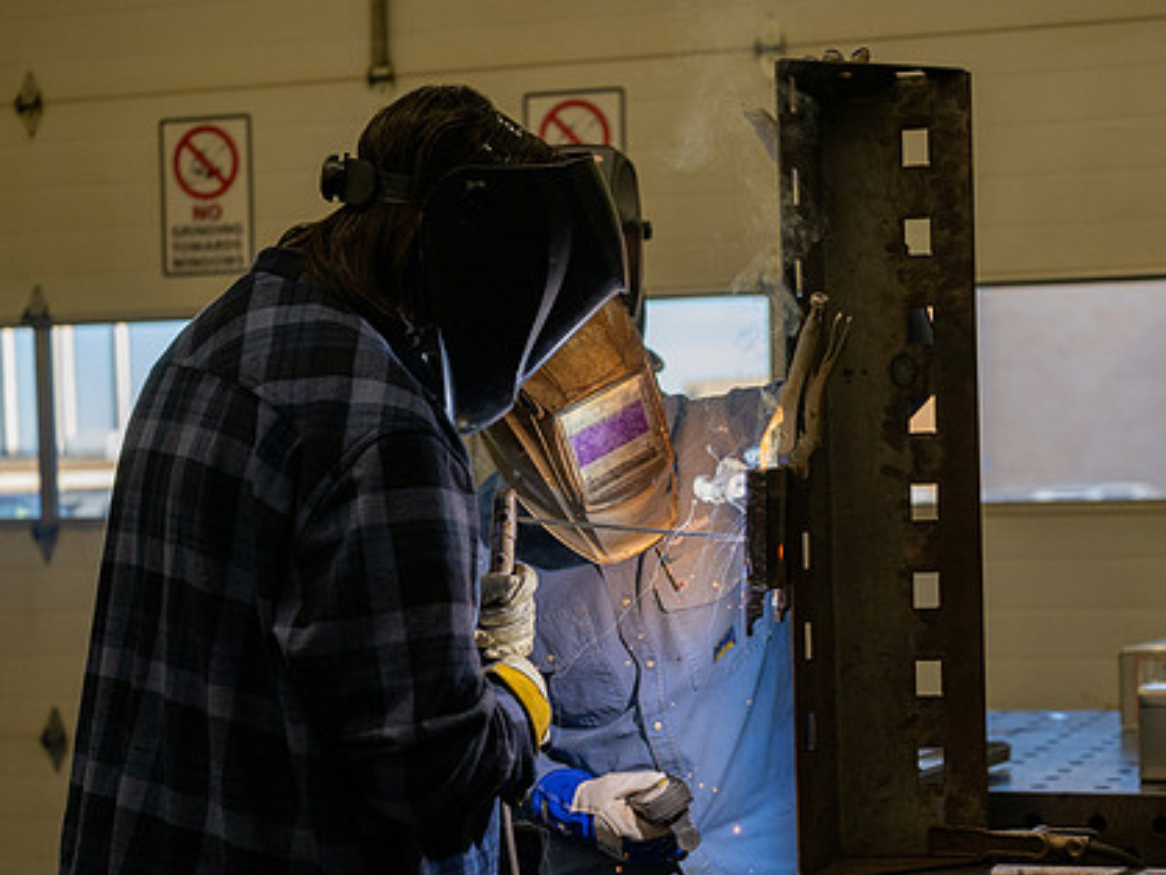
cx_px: 700
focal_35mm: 71
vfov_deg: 20.6
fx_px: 2392
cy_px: 608
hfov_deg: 27.3
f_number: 2.8
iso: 320
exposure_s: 1/1000
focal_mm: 46
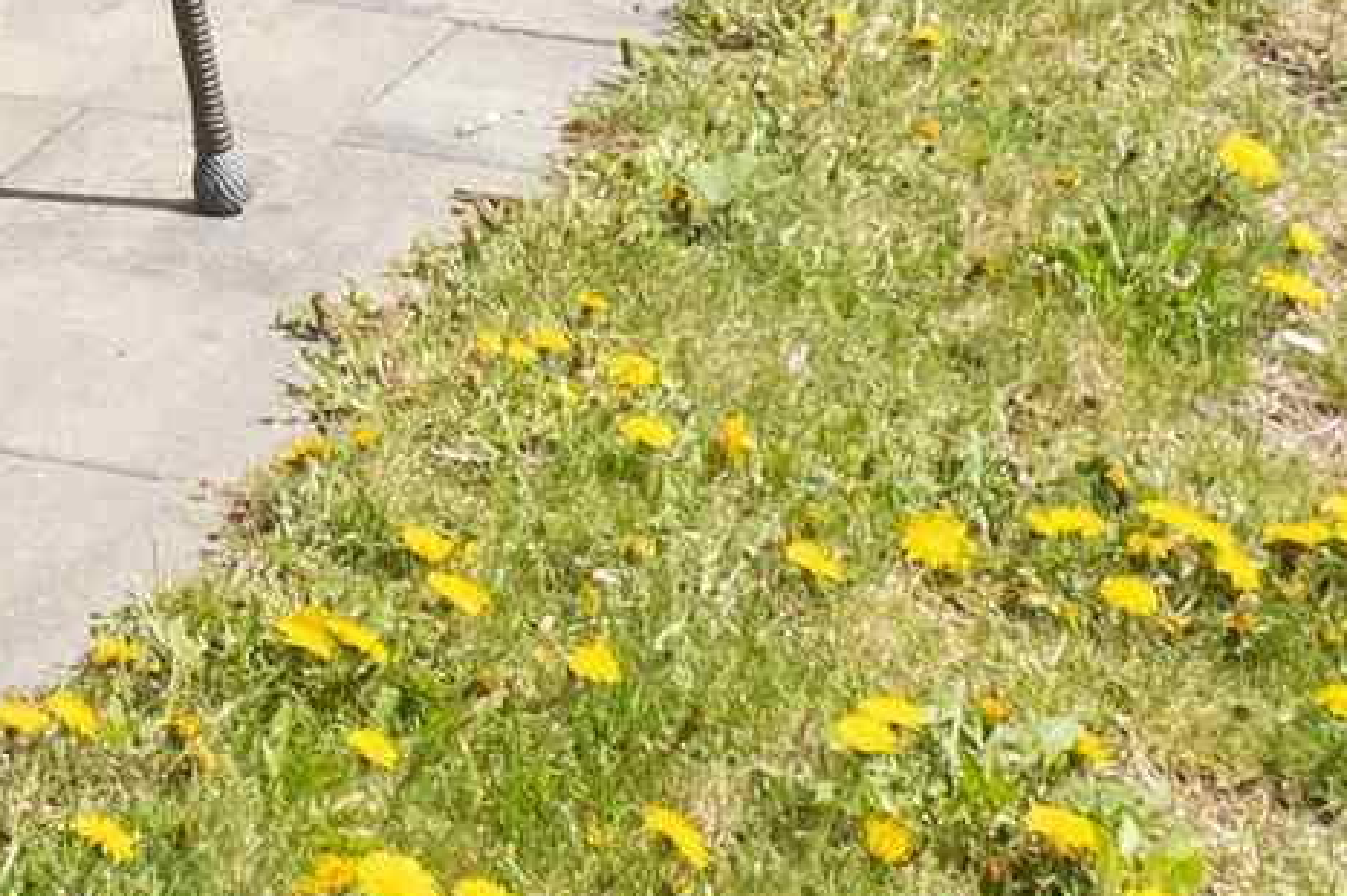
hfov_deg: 12.7
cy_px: -1653
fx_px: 5421
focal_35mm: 145
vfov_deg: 8.2
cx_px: -1188
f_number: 2.8
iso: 140
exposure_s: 1/200
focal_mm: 8.38
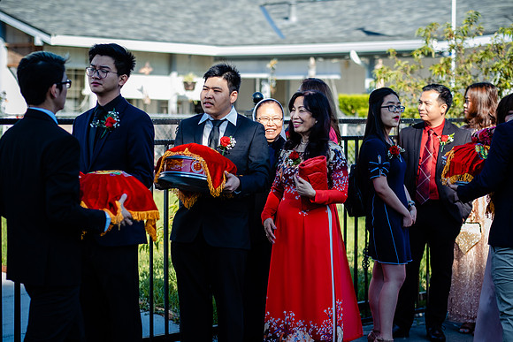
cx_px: 244
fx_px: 1280
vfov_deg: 15.2
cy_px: 179
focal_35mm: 90
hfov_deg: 22.7
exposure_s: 1/1250
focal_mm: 56
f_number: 2
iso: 250
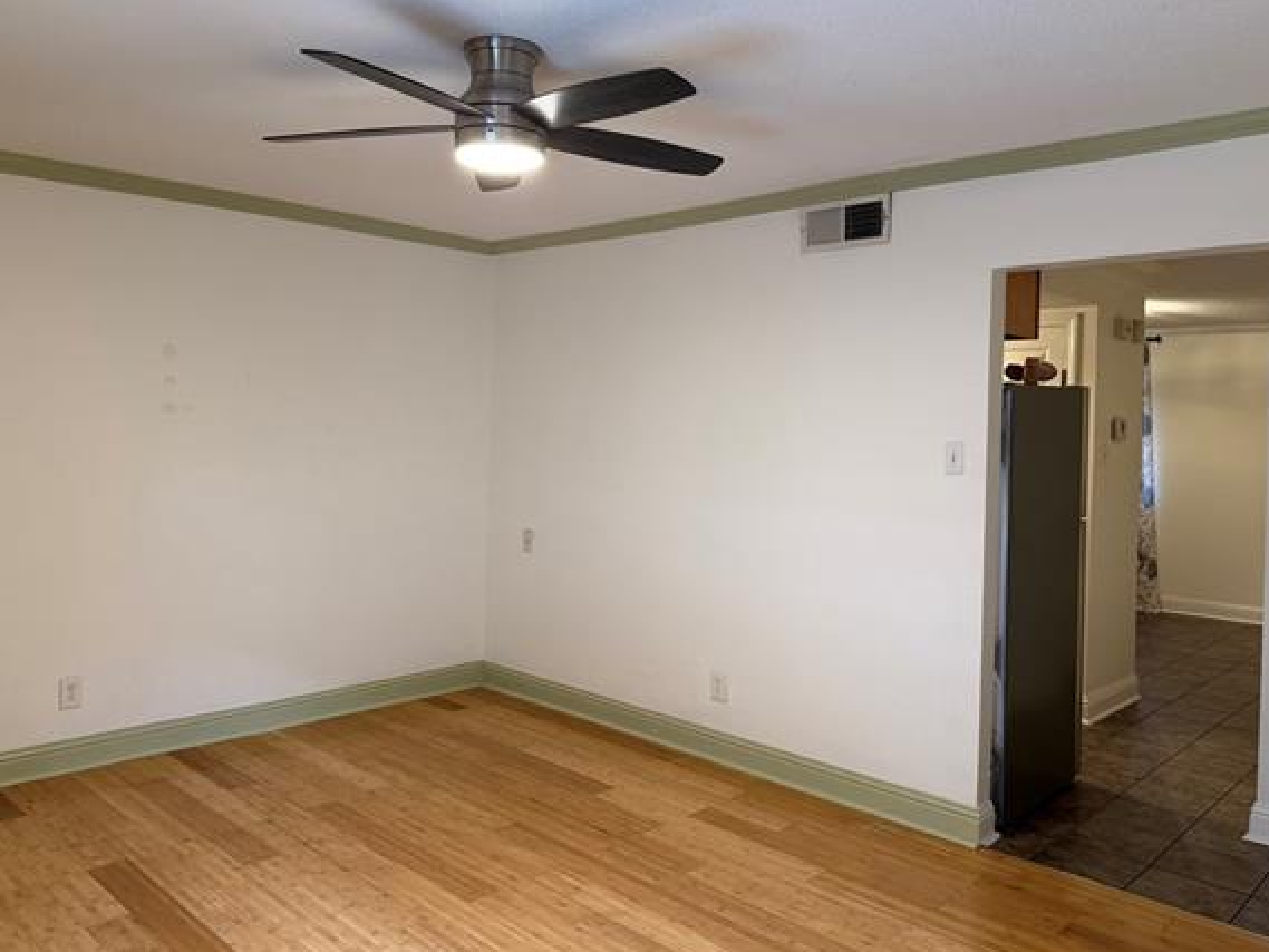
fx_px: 990
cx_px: 607
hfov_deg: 65.3
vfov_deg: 51.3
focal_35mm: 27
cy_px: 426
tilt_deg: +0.0
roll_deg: -0.8
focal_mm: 6.76
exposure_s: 1/60
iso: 250
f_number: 1.78
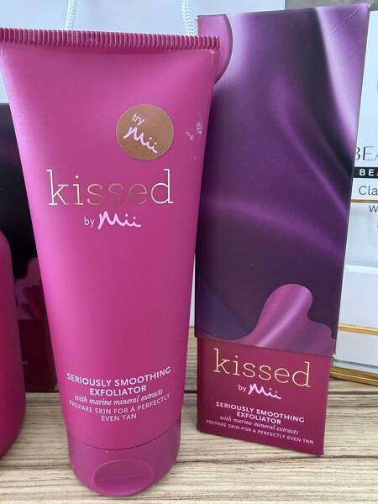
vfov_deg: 71.6
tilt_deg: -12.8
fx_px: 349
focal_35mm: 24
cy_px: 252
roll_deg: -0.5
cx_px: 189
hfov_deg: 56.8
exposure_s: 1/63
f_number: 2.2
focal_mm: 2.22
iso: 320
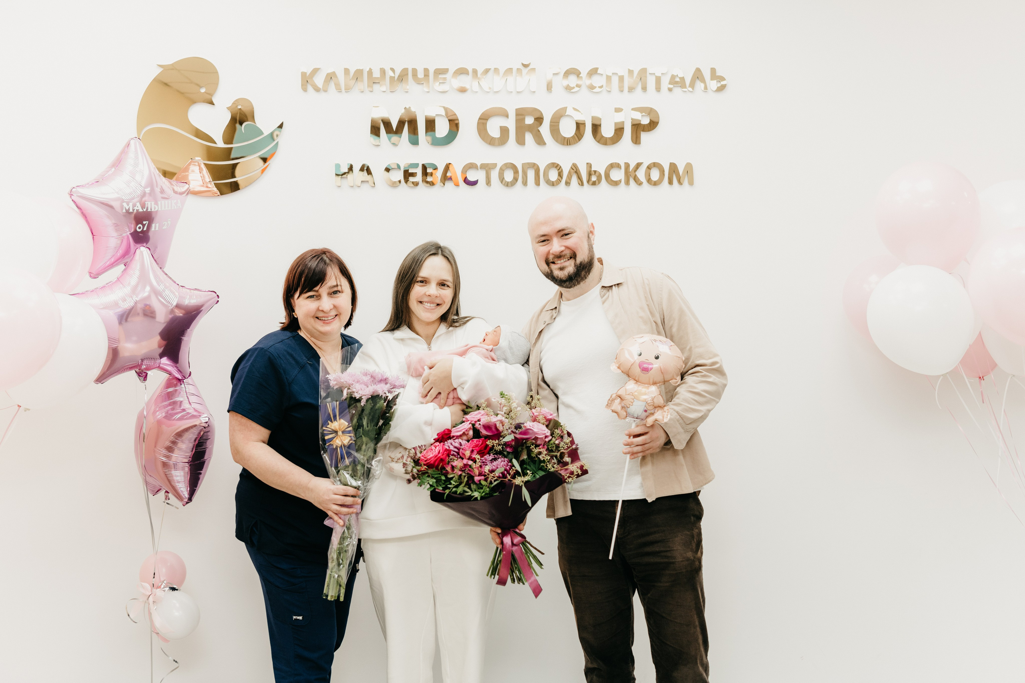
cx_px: 512
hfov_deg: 42.2
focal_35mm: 47
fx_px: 1329
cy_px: 342
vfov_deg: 28.8
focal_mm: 45
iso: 250
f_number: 4
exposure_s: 1/160
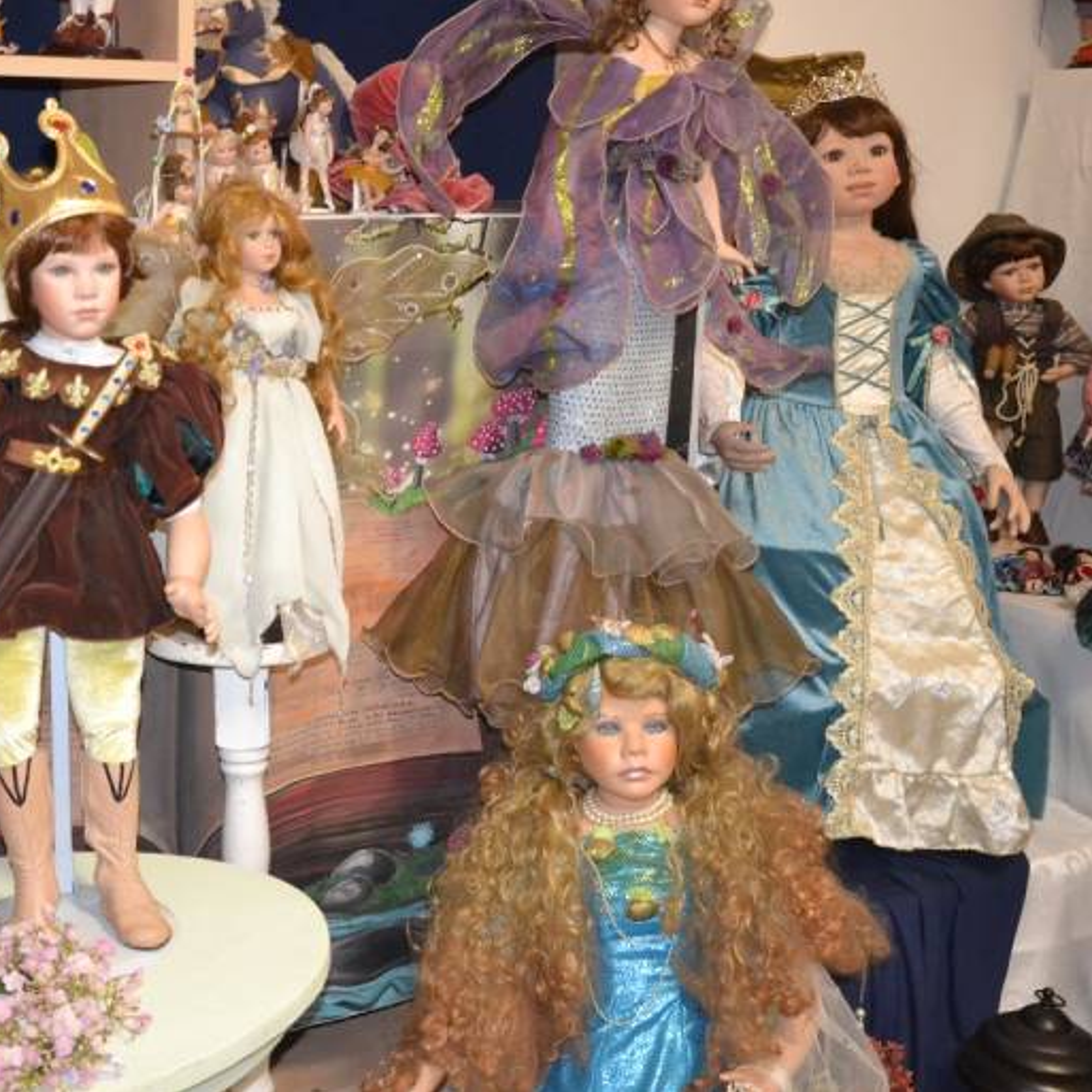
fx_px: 1772
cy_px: 529
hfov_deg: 33.6
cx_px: 277
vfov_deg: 34.2
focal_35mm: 50
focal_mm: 25
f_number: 4
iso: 2800
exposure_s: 1/60
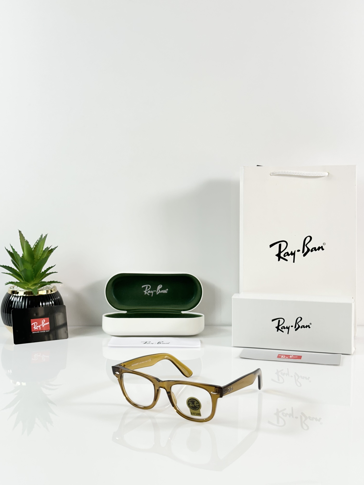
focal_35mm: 48
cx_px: 182
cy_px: 242
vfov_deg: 39.7
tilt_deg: -6.7
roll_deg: -0.3
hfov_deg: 30.3
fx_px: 673
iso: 50
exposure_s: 1/100
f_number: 1.78
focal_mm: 6.86
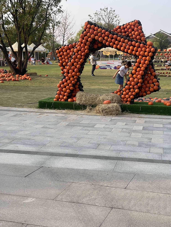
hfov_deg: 22.9
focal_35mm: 64
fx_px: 422
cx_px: 86
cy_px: 114
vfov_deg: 30.3
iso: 20
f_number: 2.2
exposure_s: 1/459
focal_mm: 7.5
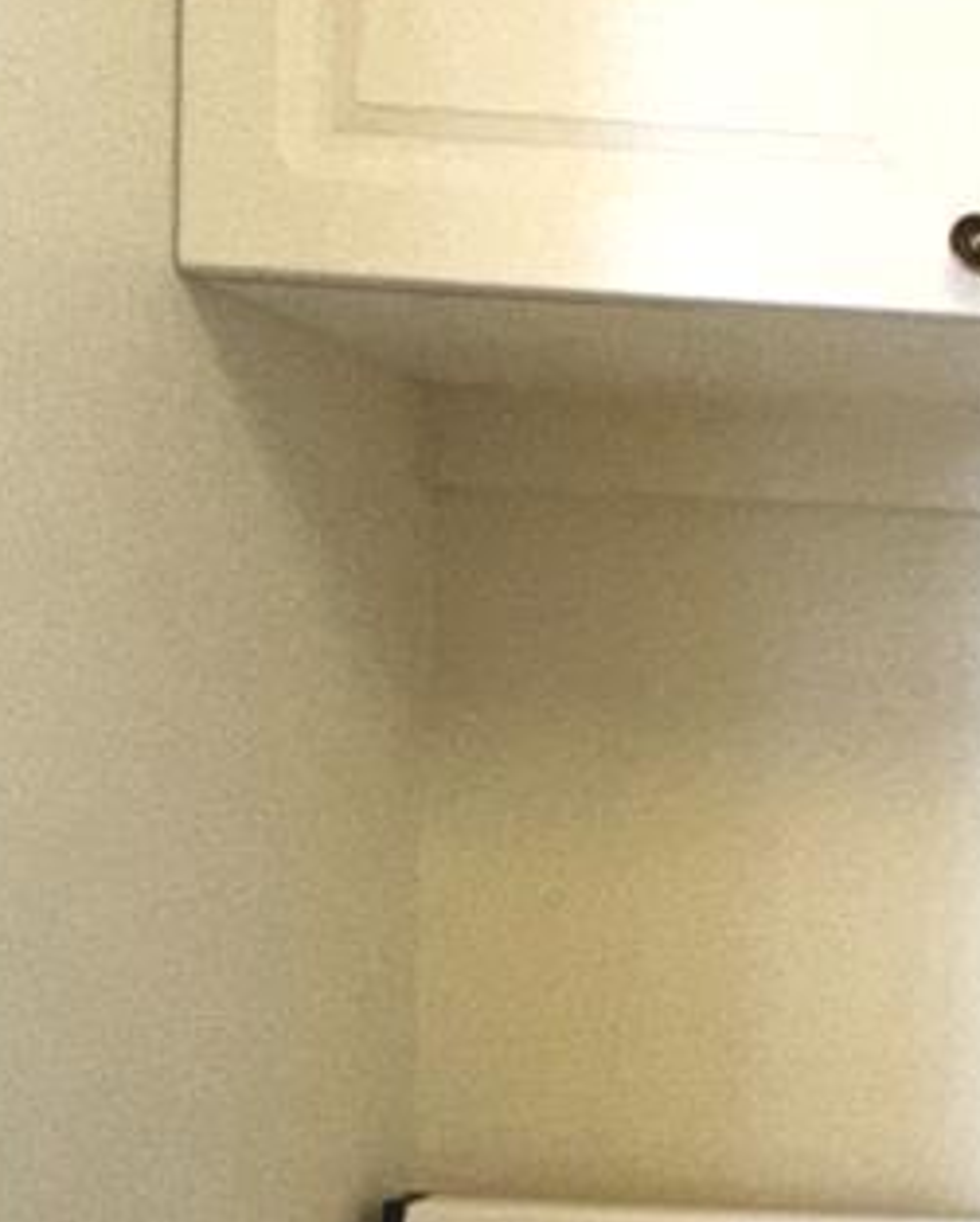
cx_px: 1632
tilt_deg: -1.5
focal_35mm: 67
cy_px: 1007
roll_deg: -3.4
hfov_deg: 18.9
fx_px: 2426
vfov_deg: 27.6
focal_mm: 2.22
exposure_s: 1/120
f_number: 2.2
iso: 200
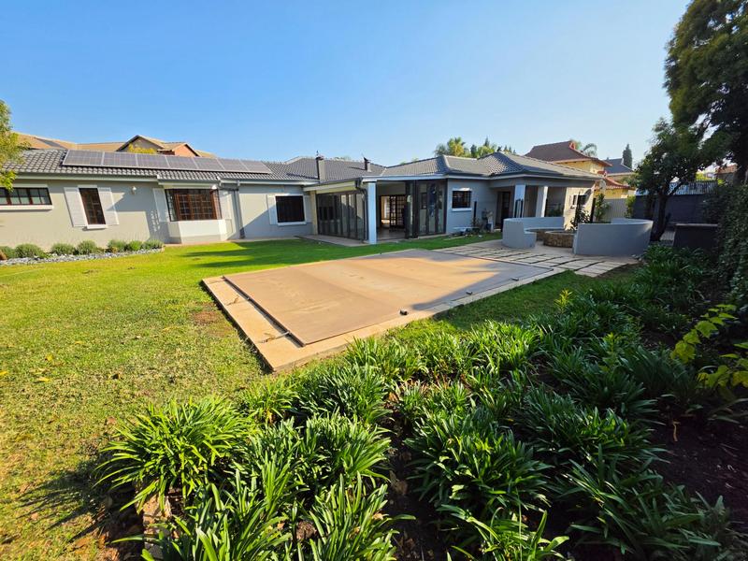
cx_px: 374
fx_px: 281
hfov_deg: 106.2
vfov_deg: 89.9
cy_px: 280
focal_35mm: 13
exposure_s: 1/1695
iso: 32
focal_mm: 2.2
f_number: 1.9
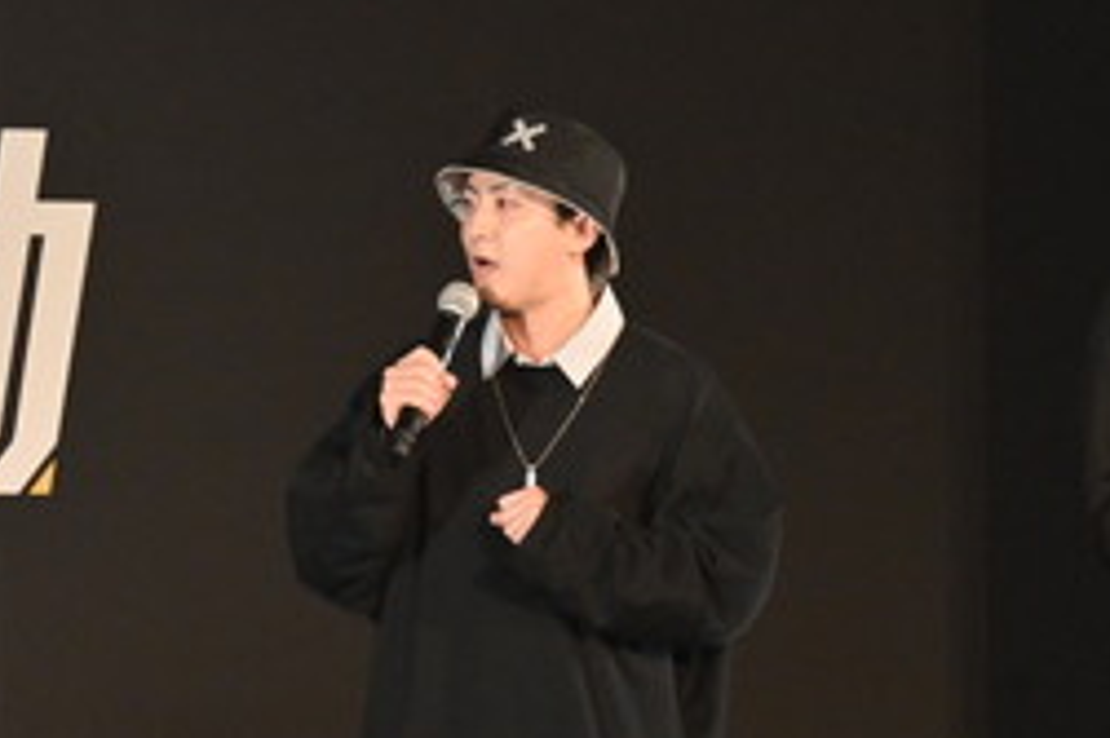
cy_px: 524
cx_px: 827
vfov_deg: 2.2
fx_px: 18826
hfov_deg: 3.4
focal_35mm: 611
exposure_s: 1/250
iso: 3200
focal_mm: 200
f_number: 9
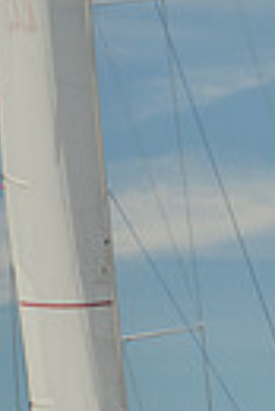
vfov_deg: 6.6
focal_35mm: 313
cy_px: 104
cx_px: 166
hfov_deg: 4.4
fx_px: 3577
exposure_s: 1/800
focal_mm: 70
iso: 200
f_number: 6.3
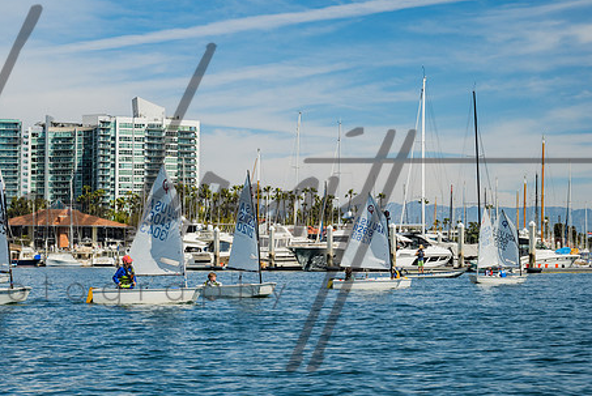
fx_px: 1481
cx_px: 229
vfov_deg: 15.2
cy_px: 191
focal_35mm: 90
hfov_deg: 22.6
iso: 250
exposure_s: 1/320
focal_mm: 70
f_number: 10
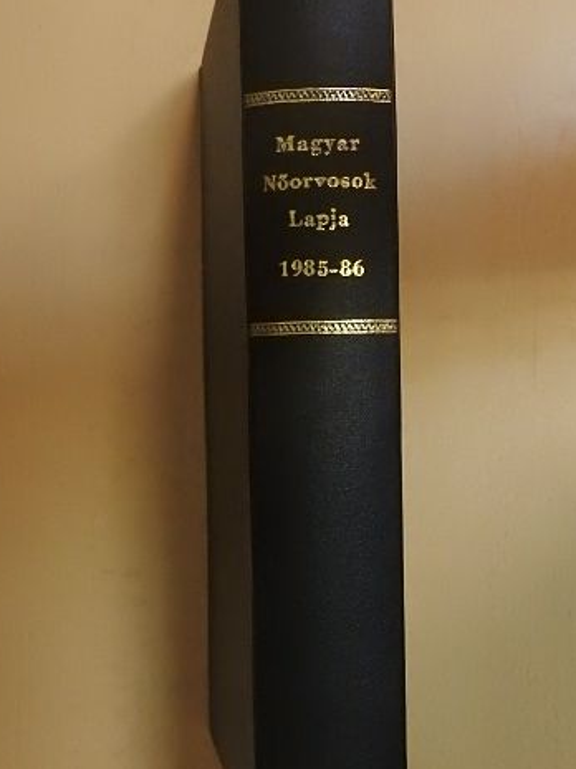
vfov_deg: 31.2
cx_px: 319
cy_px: 382
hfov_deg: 23.6
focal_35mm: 62
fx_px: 1377
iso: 1400
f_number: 4
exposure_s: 1/80
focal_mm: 8.1
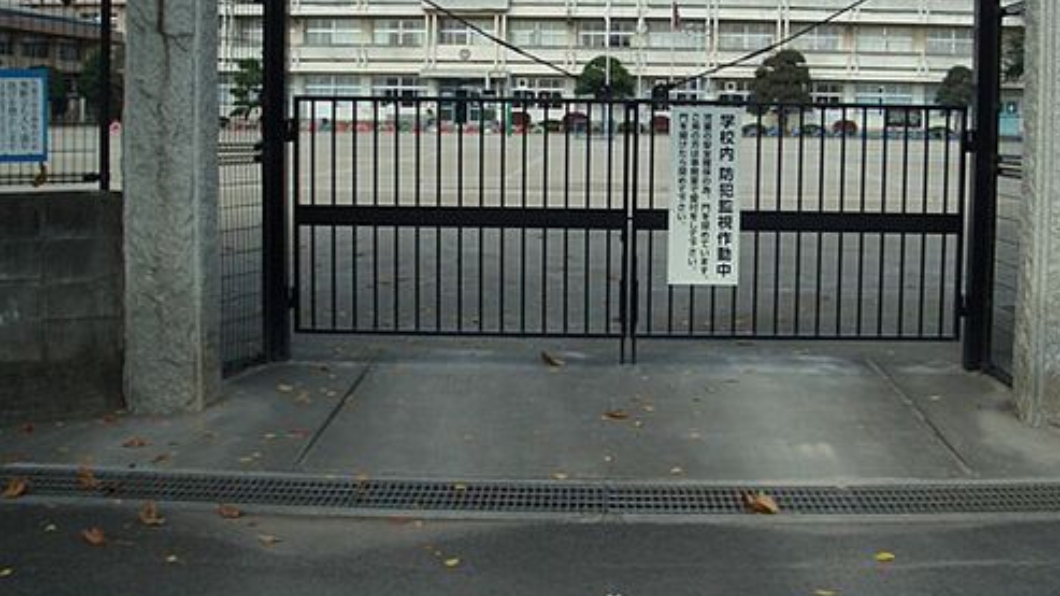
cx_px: 632
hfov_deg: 42.7
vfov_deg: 24.7
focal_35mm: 48
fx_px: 1349
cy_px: 188
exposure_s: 1/400
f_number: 4.3
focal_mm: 5.8
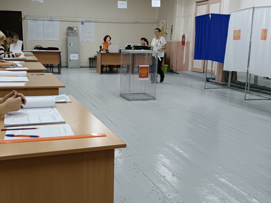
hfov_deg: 47.8
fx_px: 305
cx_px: 118
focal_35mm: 39
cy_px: 100
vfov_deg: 36.8
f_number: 1.9
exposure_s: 1/50
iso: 766
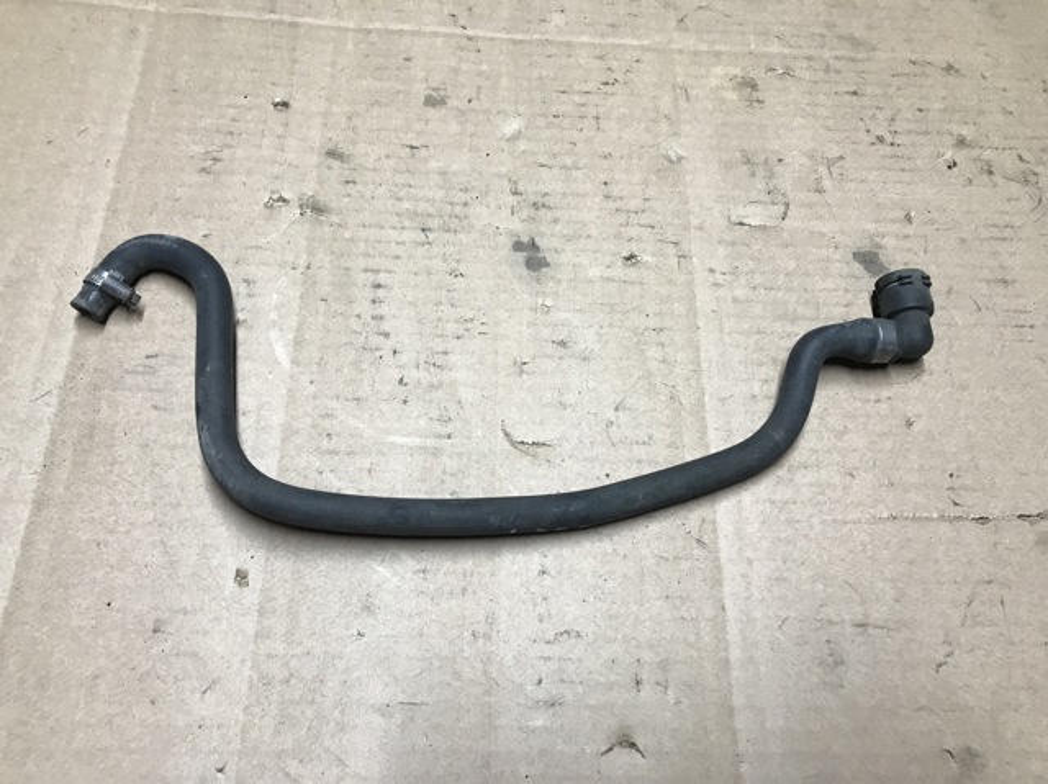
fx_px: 847
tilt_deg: -65.2
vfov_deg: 49.7
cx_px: 524
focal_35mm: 28
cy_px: 392
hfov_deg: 63.5
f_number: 1.8
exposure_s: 1/25
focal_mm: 3.99
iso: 32
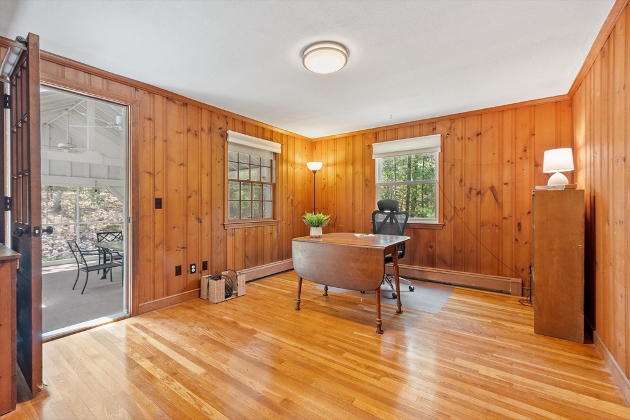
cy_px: 210
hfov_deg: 100.4
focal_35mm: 15
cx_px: 315
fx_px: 263
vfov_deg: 77.3
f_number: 6.3
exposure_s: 1/4
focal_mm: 10
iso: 800
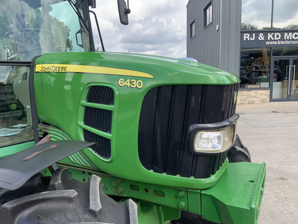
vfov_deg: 48.2
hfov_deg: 61.7
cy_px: 112
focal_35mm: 29
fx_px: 250
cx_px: 149
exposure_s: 1/781
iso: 16
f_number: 1.8
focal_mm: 3
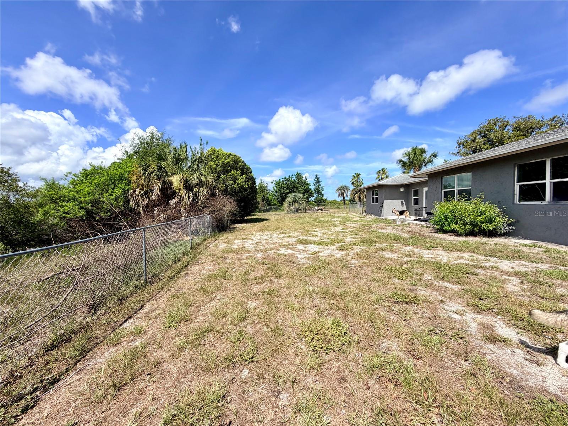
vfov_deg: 85.7
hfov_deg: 102.1
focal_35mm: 14
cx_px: 284
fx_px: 230
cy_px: 213
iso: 20
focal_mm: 2.22
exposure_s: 1/970
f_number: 2.2
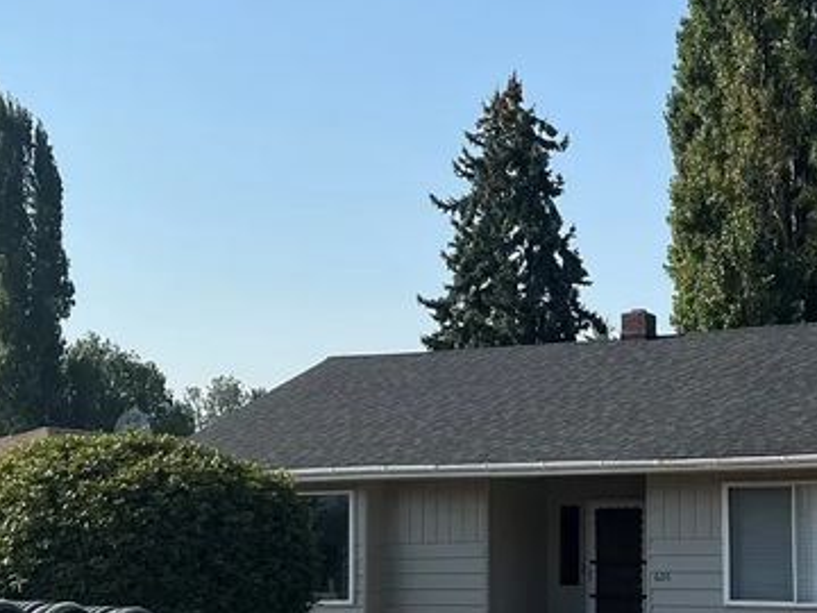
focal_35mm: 74
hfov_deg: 26.2
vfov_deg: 19.8
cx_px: 527
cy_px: 436
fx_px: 1747
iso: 50
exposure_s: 1/4831
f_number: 1.5
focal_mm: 5.7
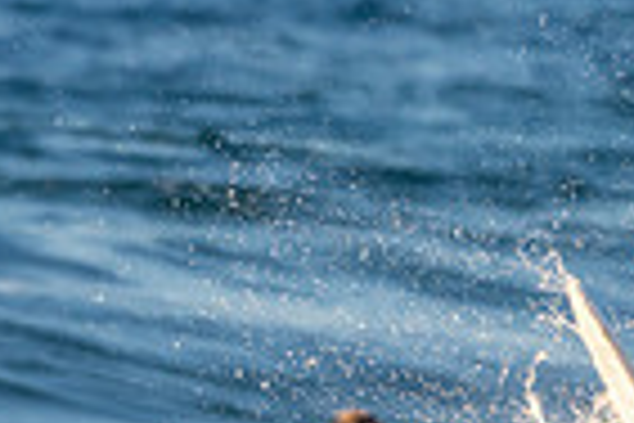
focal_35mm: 2165
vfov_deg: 0.6
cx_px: 1061
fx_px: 38125
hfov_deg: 1.0
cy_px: 529
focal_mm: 350
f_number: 5.6
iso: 640
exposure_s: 1/1250
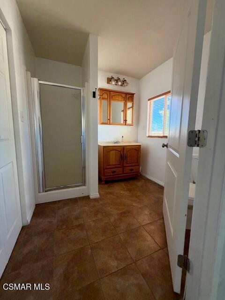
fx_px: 121
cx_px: 112
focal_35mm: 14
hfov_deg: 85.7
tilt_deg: -5.3
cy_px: 150
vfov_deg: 102.1
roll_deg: -0.5
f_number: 2.2
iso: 320
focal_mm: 2.22
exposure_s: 1/112
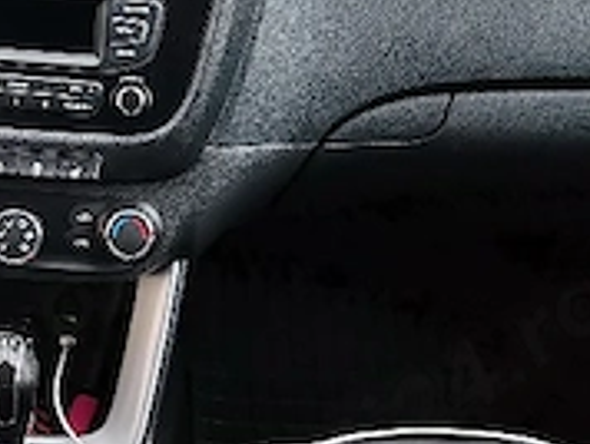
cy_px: -66
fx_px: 1553
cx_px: 13
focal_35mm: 91
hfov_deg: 20.9
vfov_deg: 15.7
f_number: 1.9
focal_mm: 6.12
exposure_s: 1/100
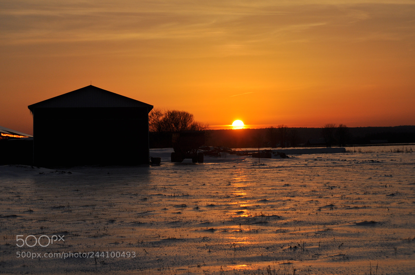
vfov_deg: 14.0
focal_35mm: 98
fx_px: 1123
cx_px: 208
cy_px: 138
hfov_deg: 20.9
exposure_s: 1/2000
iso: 220
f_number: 8
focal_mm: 65
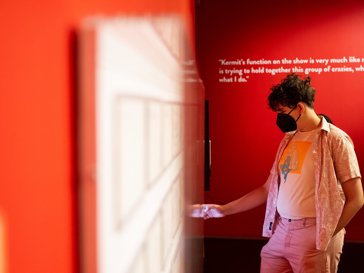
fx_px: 557
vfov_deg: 27.5
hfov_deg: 36.1
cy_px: 137
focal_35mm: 53
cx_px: 204
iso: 3200
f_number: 2.8
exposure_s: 1/100
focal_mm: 44
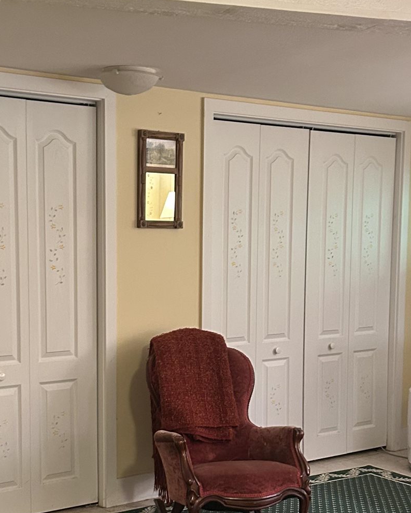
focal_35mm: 59
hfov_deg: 25.7
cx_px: 154
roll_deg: +0.4
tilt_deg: -6.1
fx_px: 897
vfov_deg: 31.7
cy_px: 333
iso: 500
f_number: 1.5
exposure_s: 1/60
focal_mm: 5.7
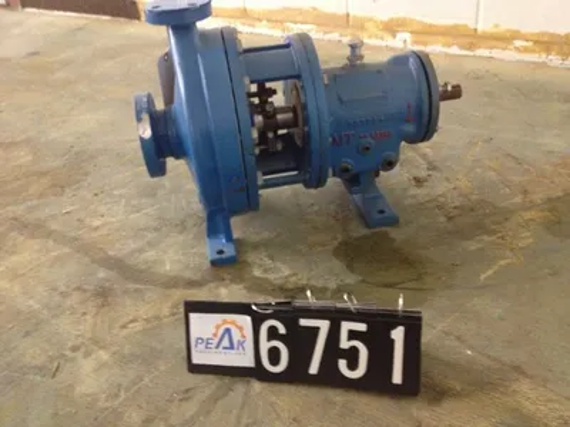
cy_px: 214
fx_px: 576
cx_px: 285
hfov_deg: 52.6
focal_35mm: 35
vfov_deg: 40.7
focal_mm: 4.28
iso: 320
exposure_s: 1/20
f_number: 2.4
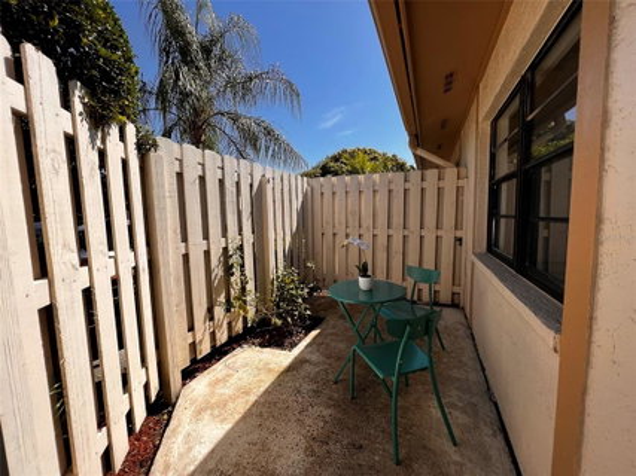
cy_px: 238
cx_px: 318
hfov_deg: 106.2
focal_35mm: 13
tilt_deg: -6.4
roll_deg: +0.7
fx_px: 239
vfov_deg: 89.9
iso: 32
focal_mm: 1.57
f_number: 1.8
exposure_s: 1/1553
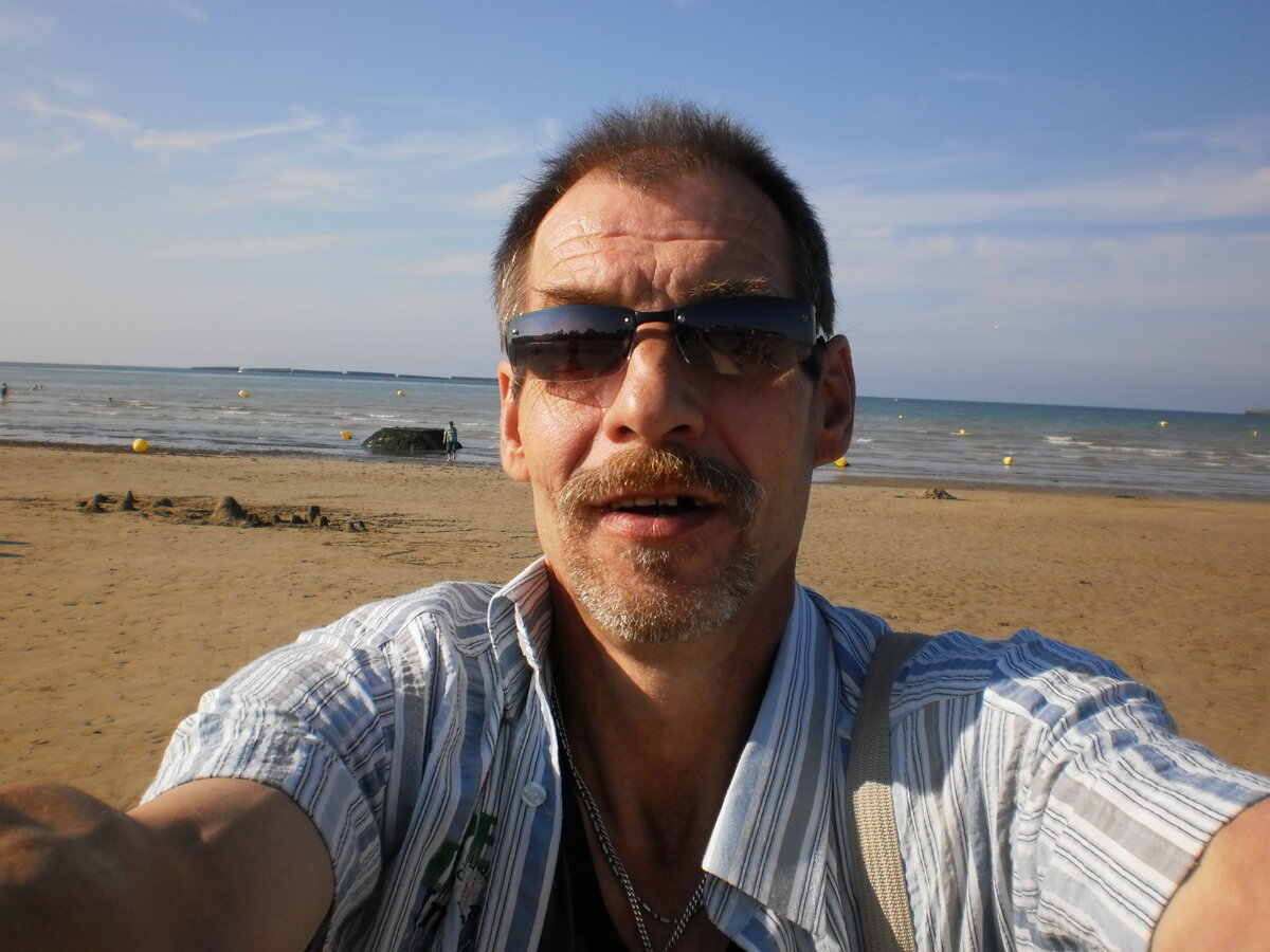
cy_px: 476
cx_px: 635
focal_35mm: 36
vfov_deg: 39.7
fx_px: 1321
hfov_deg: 51.4
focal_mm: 6.3
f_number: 4.6
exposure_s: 1/1000
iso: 100
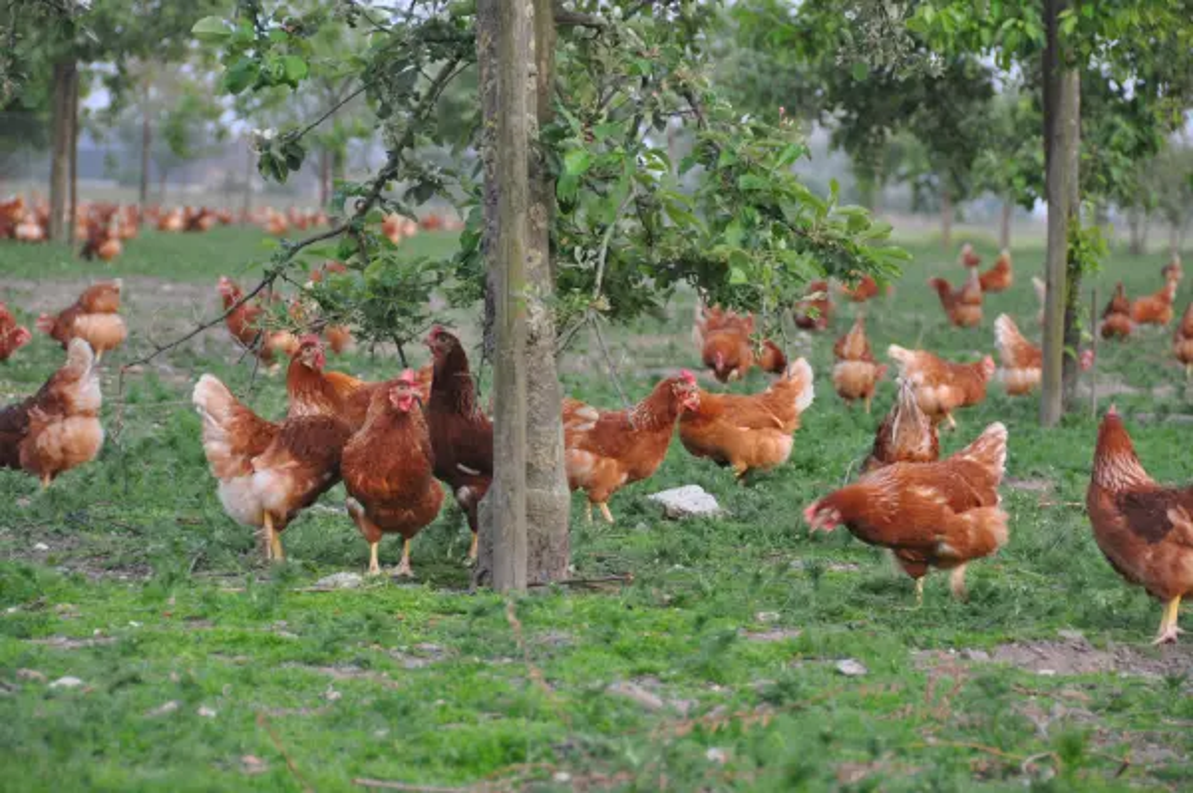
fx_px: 5563
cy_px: 396
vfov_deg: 8.2
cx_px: 596
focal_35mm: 168
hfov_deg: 12.2
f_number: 5.3
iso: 640
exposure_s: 1/60
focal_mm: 112
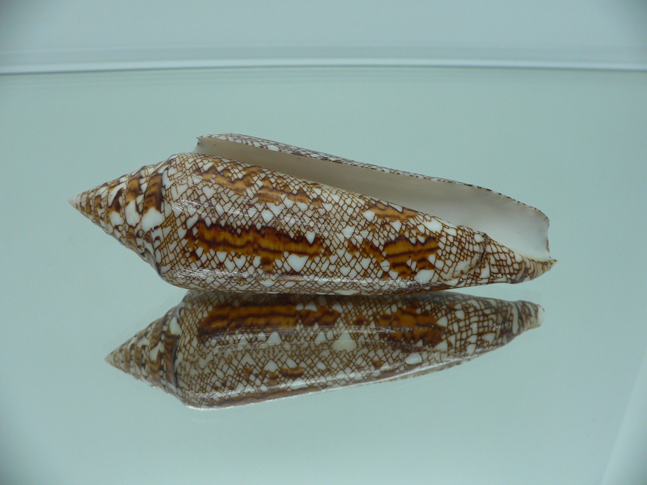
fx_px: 654
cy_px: 242
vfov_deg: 40.7
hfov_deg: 52.6
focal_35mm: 35
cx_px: 324
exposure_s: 1/60
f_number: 2.8
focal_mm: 4.6
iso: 80
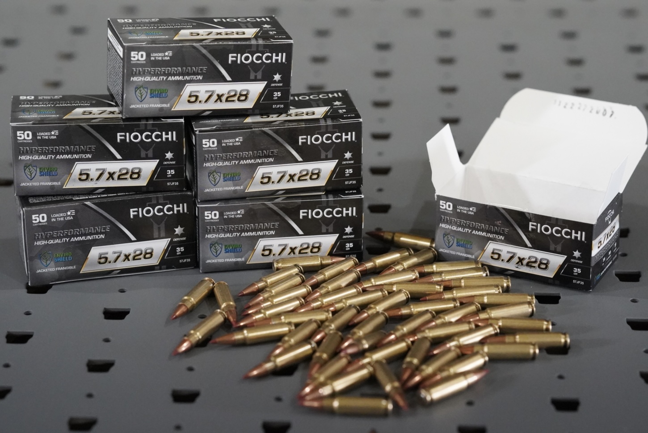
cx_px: 324
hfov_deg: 23.9
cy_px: 216
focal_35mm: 85
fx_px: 1531
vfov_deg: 16.1
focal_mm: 85
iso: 12800
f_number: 4.5
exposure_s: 1/800
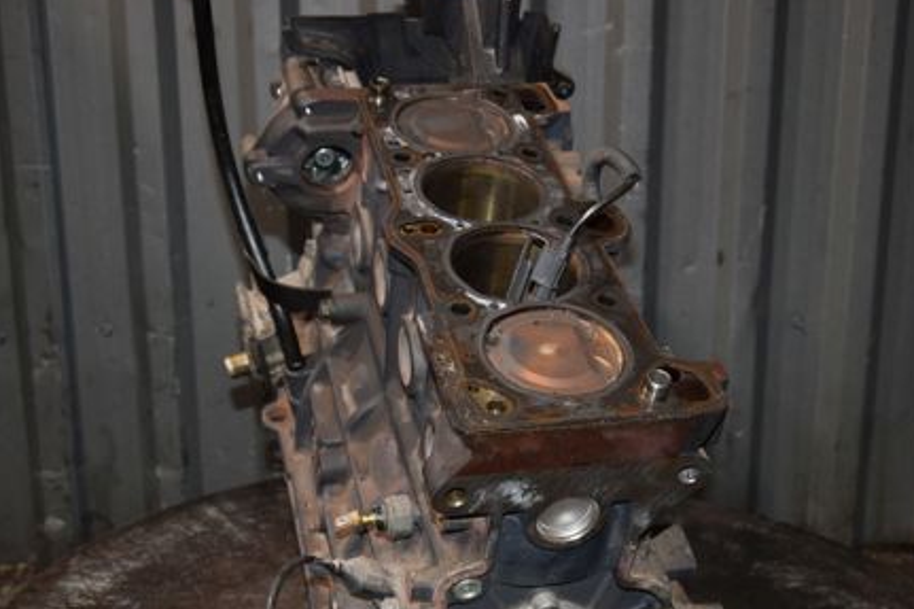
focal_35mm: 56
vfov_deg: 24.2
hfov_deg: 35.8
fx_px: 1415
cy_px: 399
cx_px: 435
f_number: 5
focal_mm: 25
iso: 800
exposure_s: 1/60
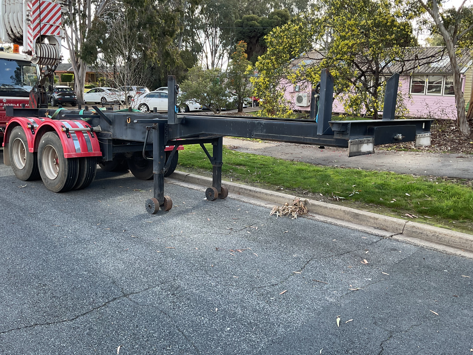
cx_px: 229
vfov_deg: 42.9
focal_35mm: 33
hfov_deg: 55.3
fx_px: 451
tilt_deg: -12.2
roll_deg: -1.2
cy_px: 165
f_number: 1.8
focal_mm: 3
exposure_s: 1/120
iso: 16
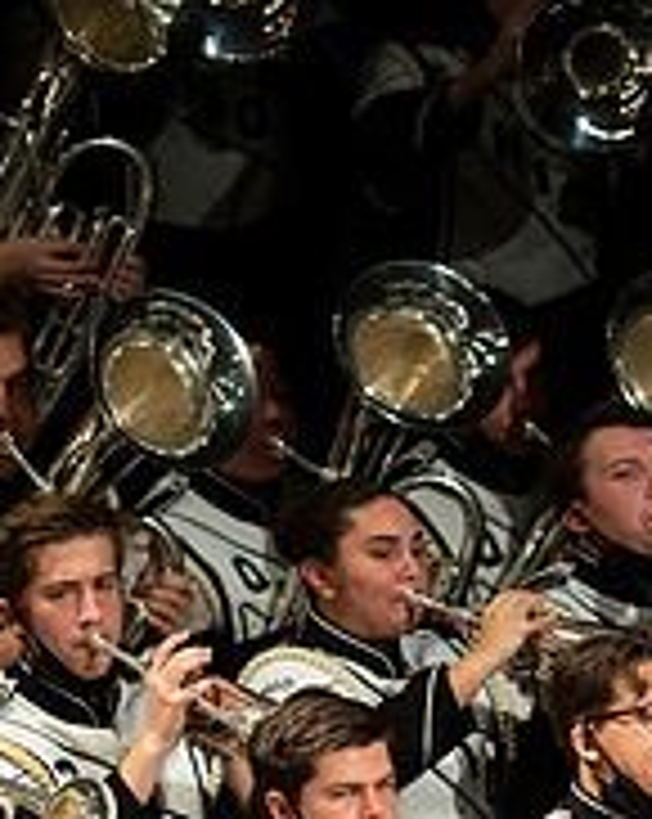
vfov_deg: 2.2
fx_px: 21715
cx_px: 1151
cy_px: 680
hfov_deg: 1.7
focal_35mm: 898
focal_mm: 300
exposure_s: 1/500
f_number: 2.8
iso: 3200
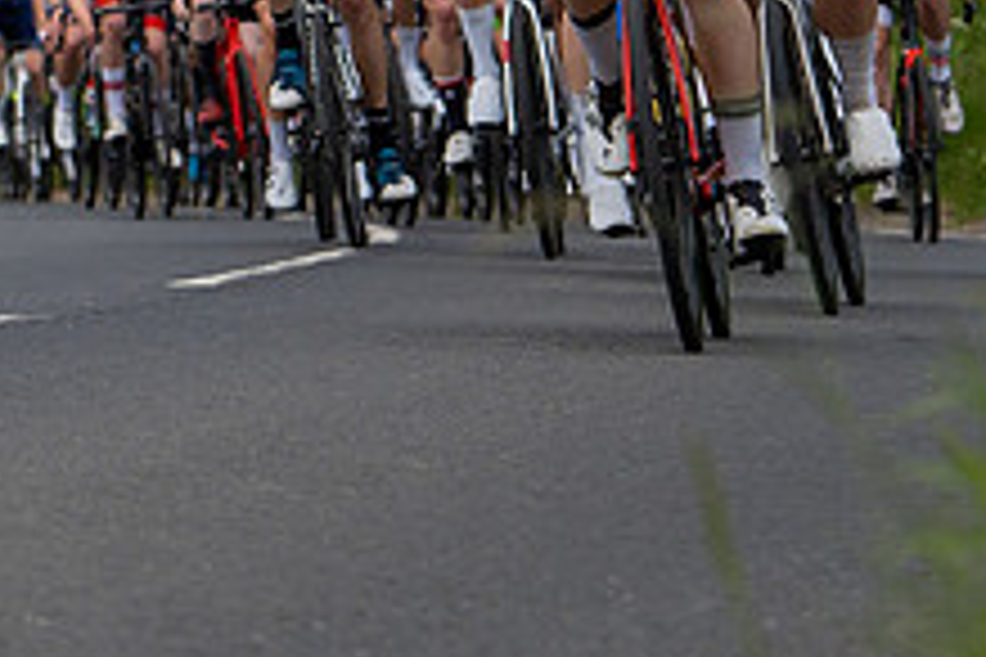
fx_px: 10024
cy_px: -60
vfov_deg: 3.8
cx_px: 791
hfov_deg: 5.6
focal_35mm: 366
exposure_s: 1/1250
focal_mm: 70
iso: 100
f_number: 3.5
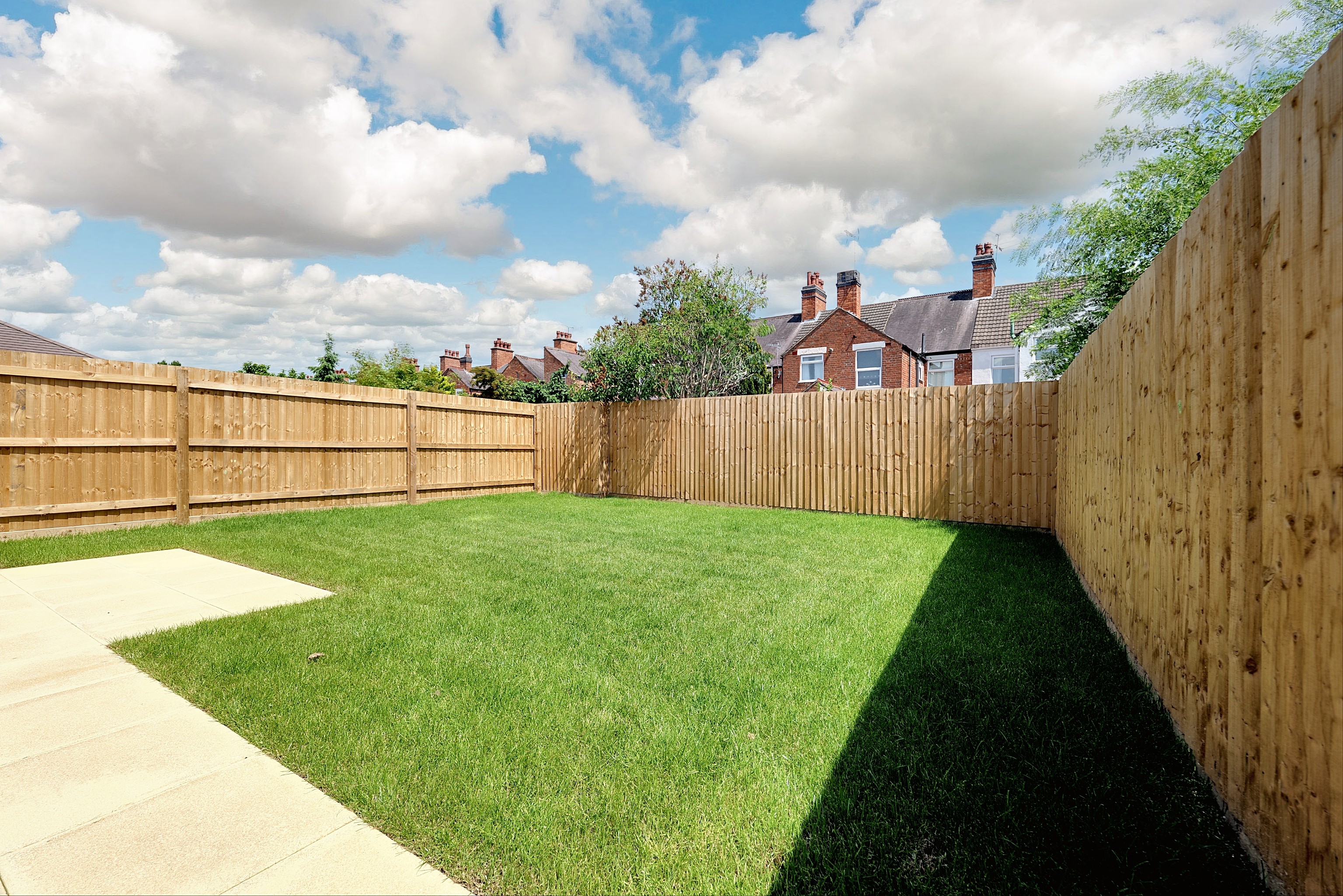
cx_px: 672
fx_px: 522
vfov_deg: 81.2
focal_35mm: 14
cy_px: 448
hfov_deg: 104.3
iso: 100
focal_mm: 14
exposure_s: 1/1000
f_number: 8
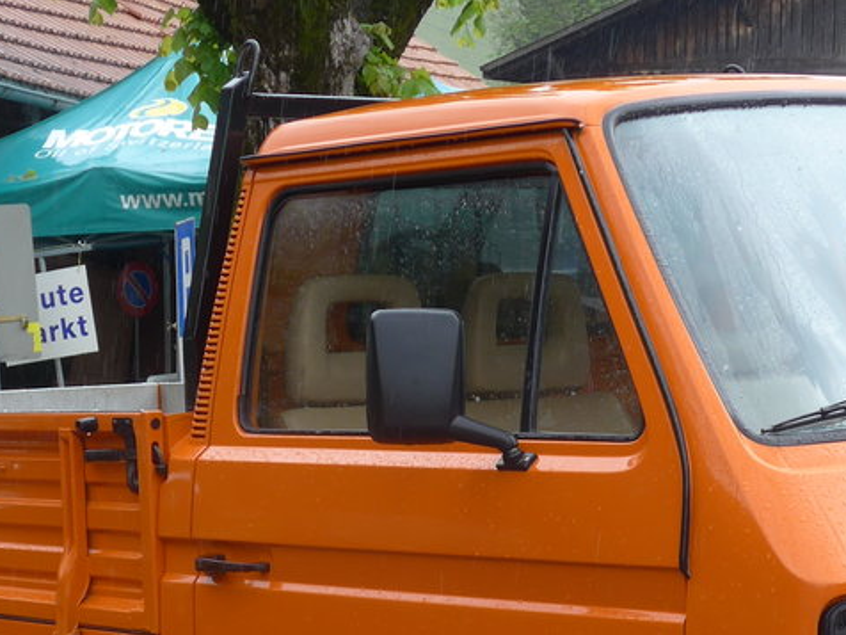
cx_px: 501
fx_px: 2713
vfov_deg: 13.3
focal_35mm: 111
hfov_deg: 17.7
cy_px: 530
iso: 80
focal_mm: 9
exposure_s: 1/200
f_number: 2.8
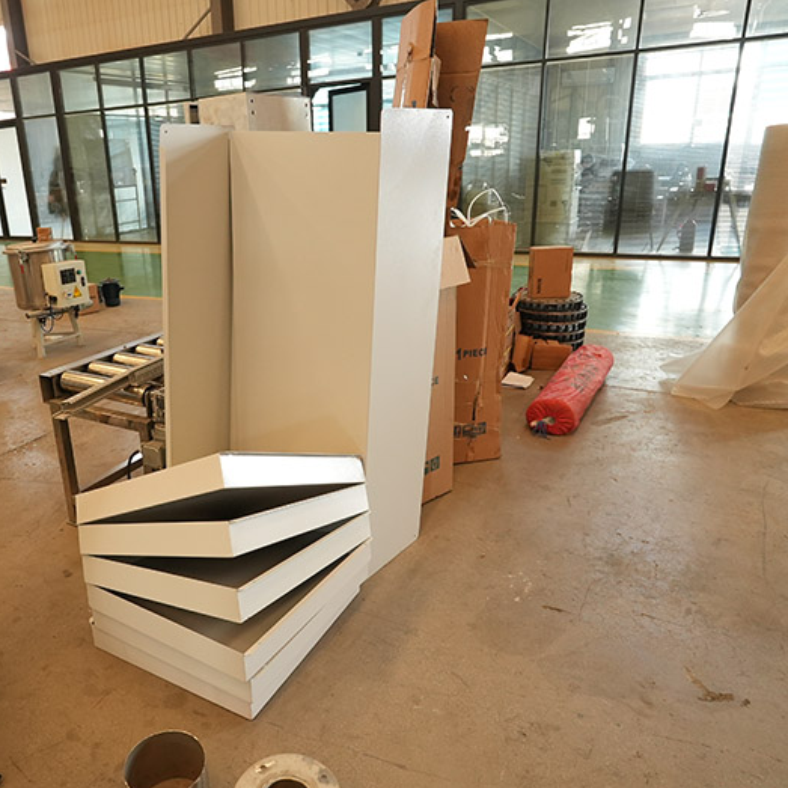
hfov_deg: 59.9
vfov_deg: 60.9
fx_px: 670
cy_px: 389
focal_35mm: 26
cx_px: 282
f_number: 5.6
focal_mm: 20
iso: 4000
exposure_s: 1/160
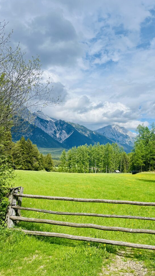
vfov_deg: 66.1
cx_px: 102
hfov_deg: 39.7
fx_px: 212
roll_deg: -0.1
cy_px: 140
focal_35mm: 29
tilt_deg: +5.2
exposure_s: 1/6897
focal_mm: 5.1
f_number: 1.6
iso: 50
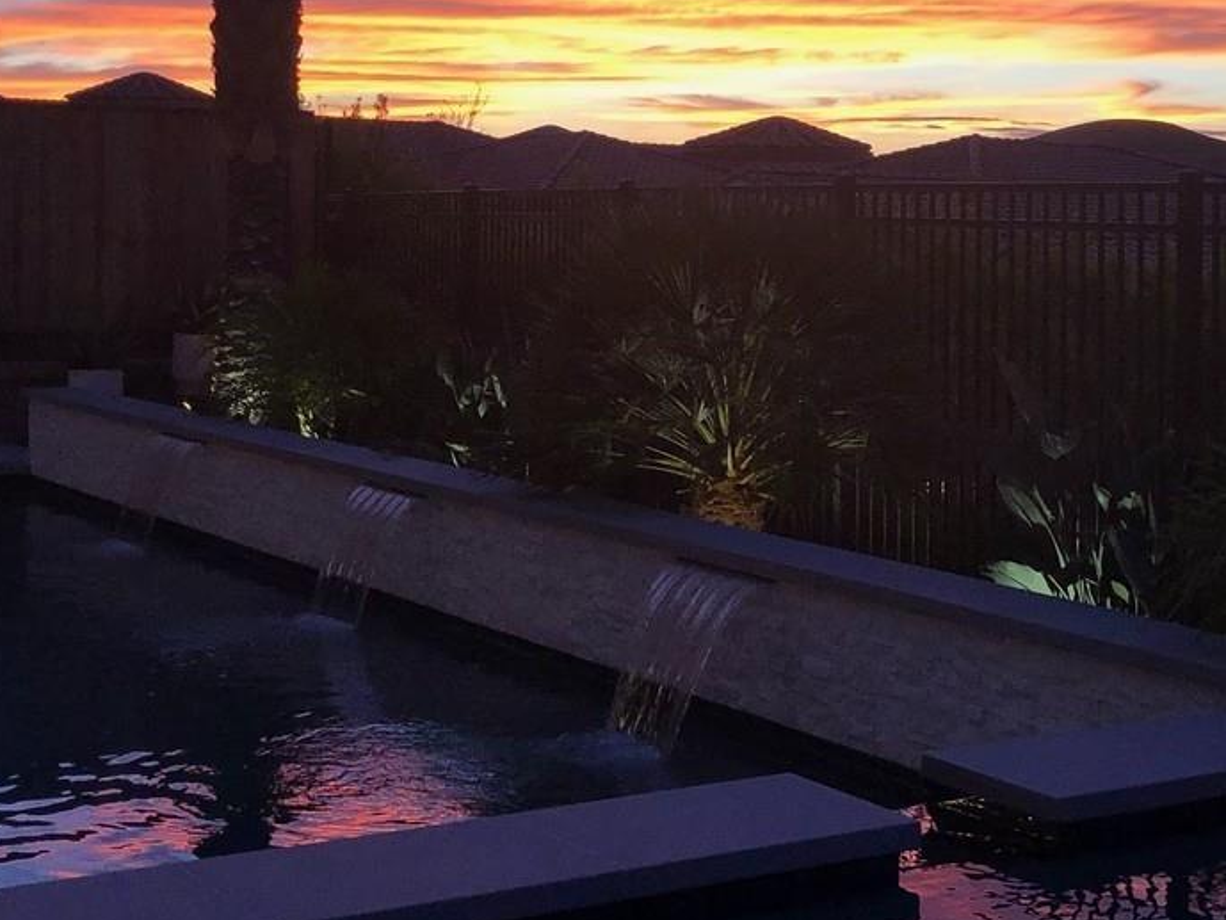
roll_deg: +0.4
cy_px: 262
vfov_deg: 22.4
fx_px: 2303
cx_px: 842
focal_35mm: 65
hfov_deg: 29.6
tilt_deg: -2.0
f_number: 1.8
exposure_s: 1/120
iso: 50
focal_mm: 4
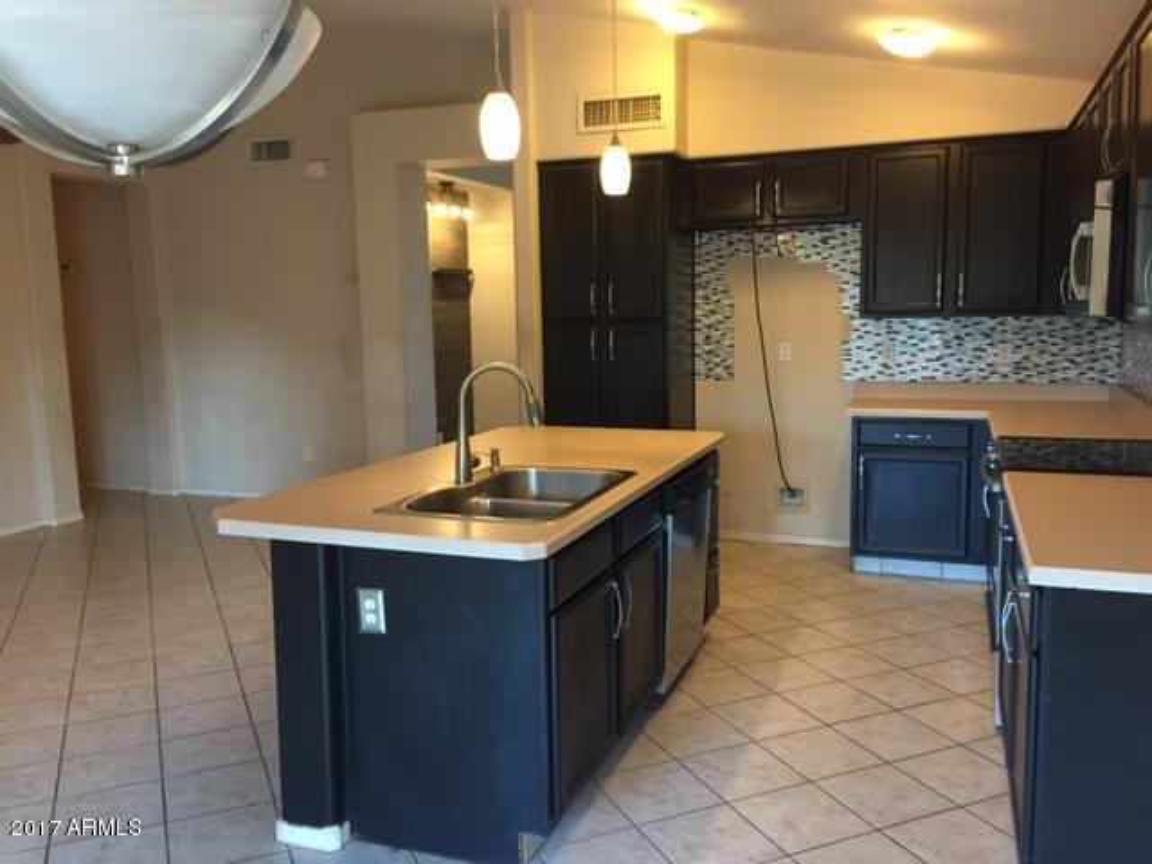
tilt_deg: -6.2
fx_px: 965
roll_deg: +0.9
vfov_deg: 48.2
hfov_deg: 61.7
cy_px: 432
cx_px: 576
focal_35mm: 29
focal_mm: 4.15
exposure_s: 1/15
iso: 125
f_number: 2.2
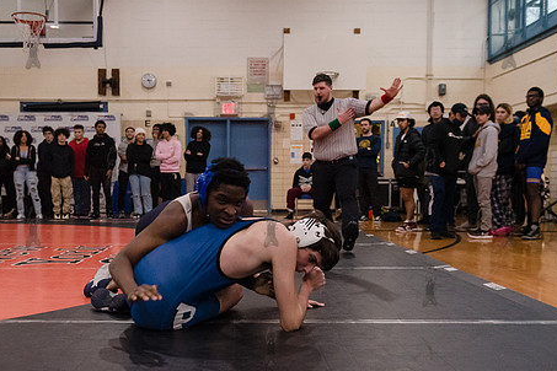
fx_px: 634
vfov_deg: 32.5
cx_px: 249
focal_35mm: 41
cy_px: 227
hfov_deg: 47.3
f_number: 3.2
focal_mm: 29
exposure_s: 1/400
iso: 6400
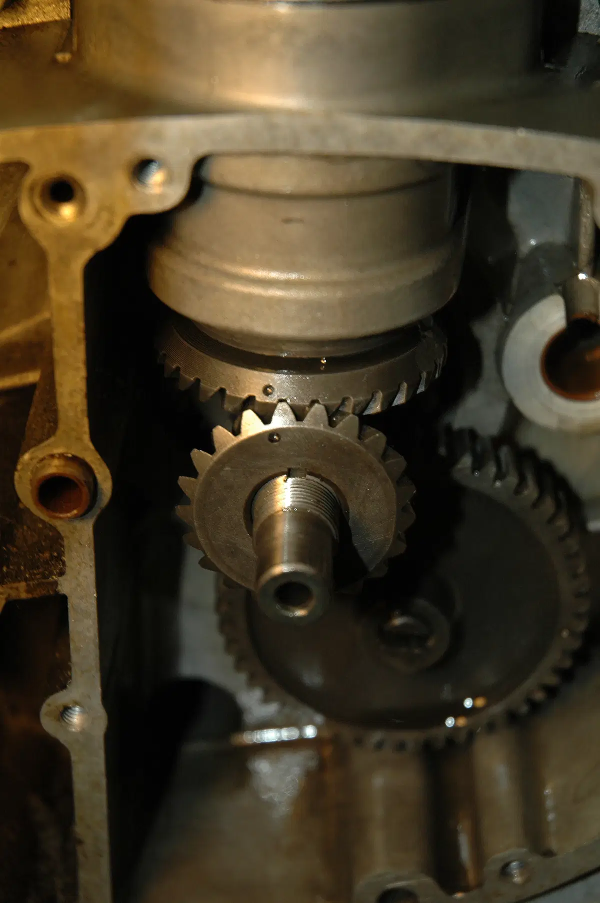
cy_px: 452
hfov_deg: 16.5
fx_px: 2066
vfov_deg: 24.6
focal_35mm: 82
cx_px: 300
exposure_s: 1/60
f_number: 4.5
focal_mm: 55
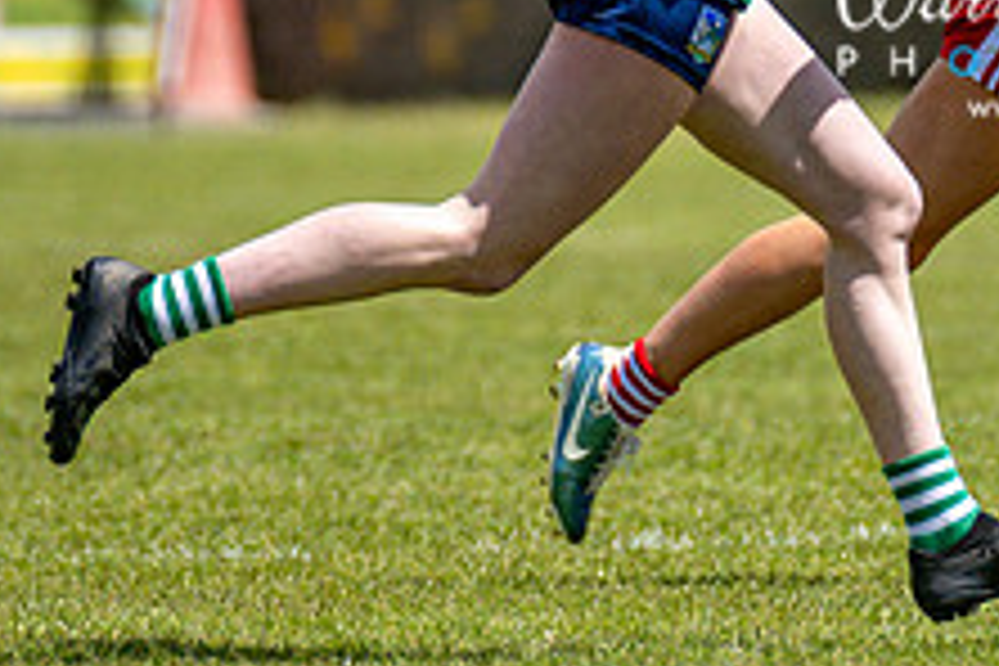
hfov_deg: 1.4
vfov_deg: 0.9
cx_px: 1148
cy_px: 25
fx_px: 41844
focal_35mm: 1508
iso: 200
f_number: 2.8
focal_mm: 300
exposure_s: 1/6400
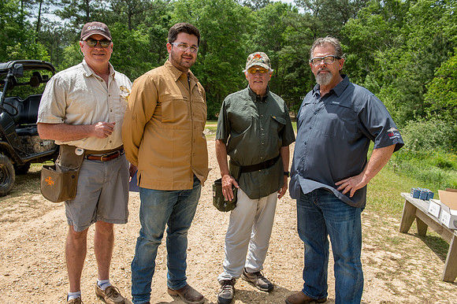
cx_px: 228
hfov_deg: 60.3
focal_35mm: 31
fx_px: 393
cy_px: 152
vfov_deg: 42.3
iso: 160
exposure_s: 1/250
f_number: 7.1
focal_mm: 31
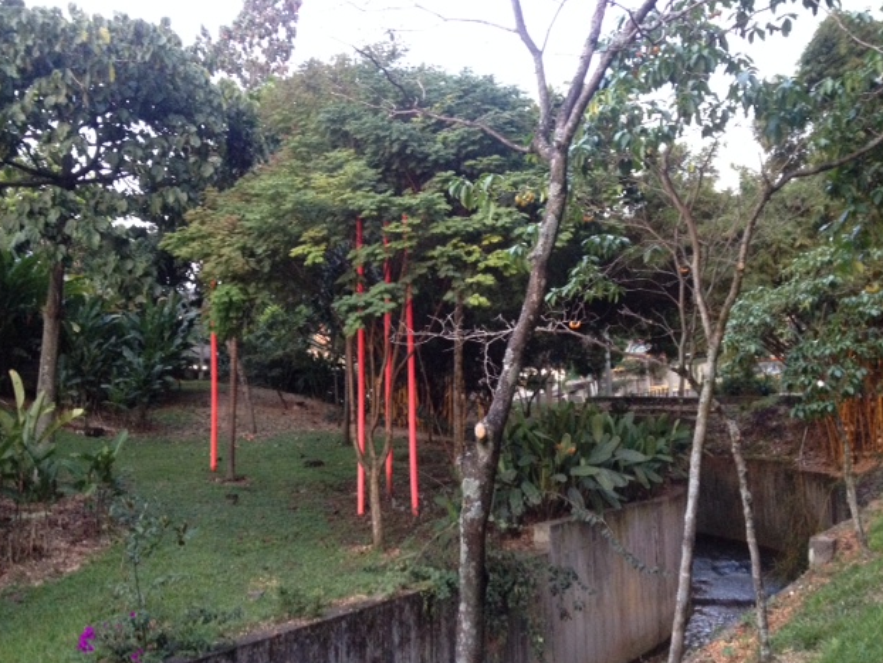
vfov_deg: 39.7
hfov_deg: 51.3
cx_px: 447
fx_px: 919
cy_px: 335
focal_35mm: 36
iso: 320
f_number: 2.4
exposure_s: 1/20
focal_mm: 4.28
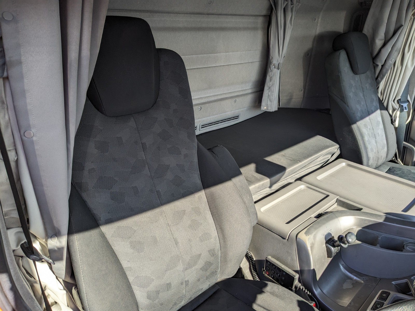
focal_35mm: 27
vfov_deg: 51.4
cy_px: 156
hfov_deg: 65.3
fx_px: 324
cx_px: 208
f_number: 1.73
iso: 41
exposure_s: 1/754
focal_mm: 4.38
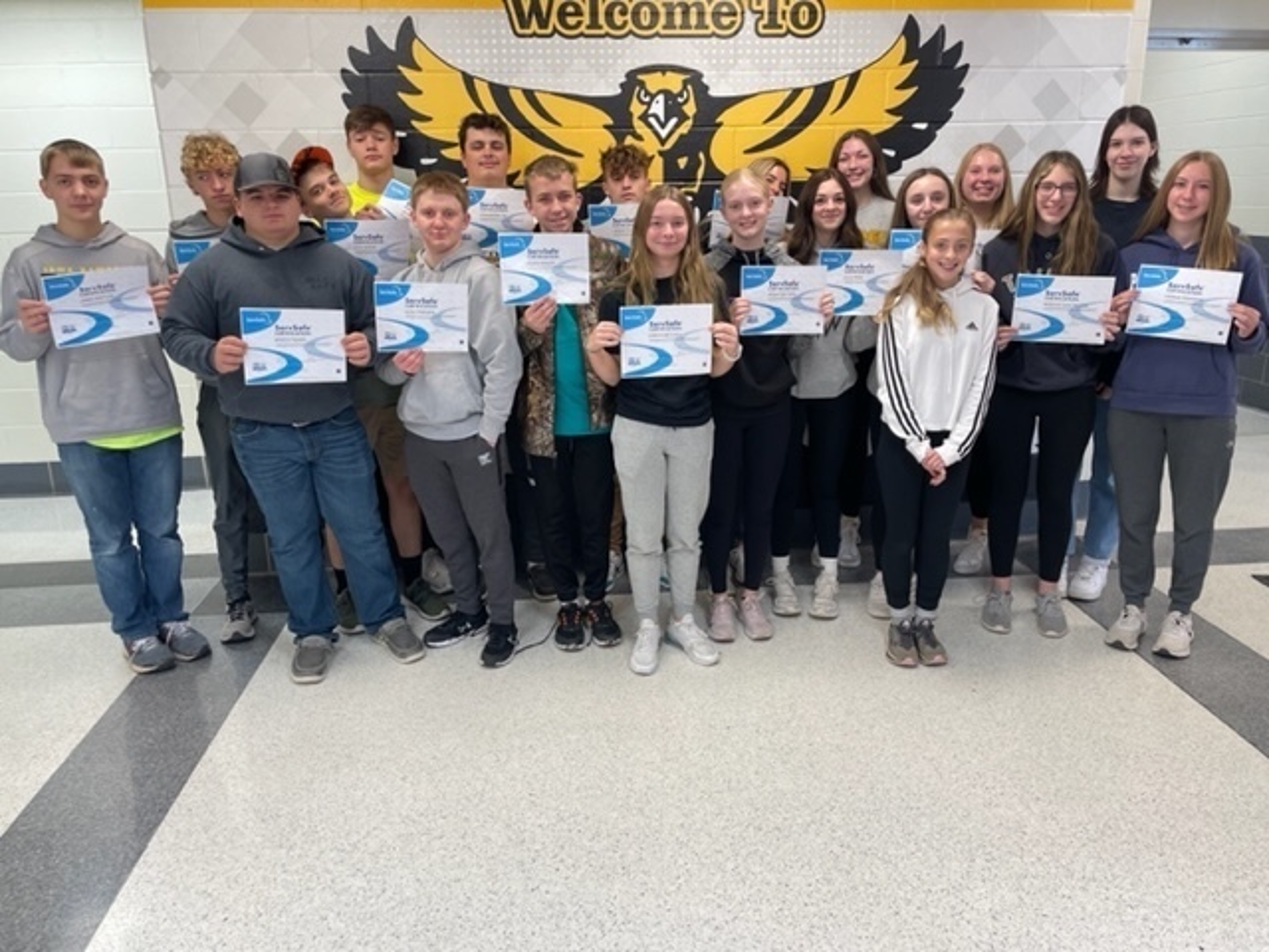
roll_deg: +1.0
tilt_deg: -14.6
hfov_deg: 67.3
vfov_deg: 53.1
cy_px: 476
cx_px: 634
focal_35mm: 26
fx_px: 953
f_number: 1.6
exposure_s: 1/60
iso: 64
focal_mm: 4.2
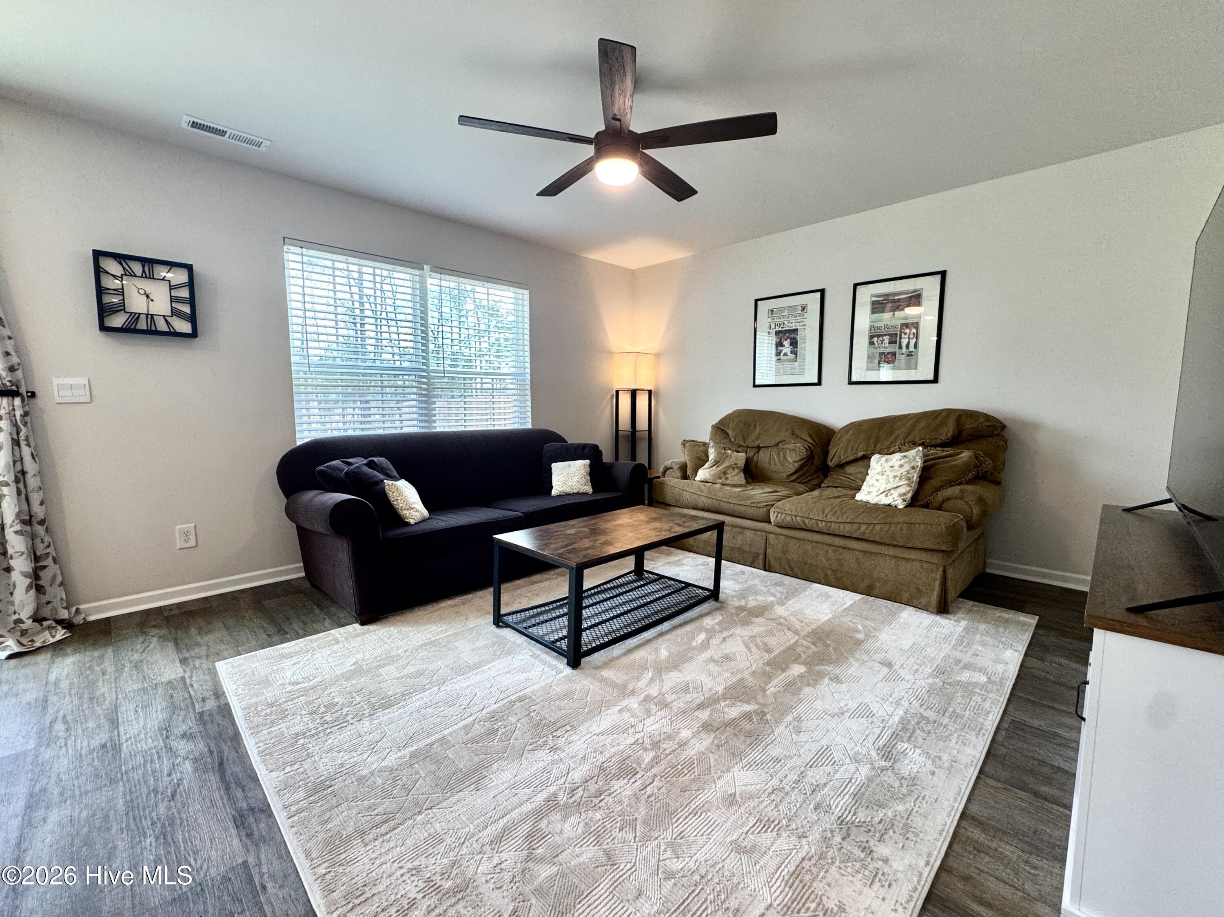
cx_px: 612
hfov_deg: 102.1
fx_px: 495
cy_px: 458
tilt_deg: -6.9
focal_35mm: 14
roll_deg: +2.1
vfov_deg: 85.7
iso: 160
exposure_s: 1/120
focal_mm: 2.22
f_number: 2.2
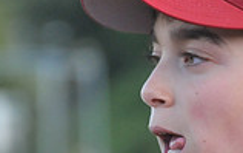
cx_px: 160
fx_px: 7423
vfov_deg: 1.2
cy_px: 81
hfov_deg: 1.9
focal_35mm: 1120
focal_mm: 200
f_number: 5.6
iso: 800
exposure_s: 1/250
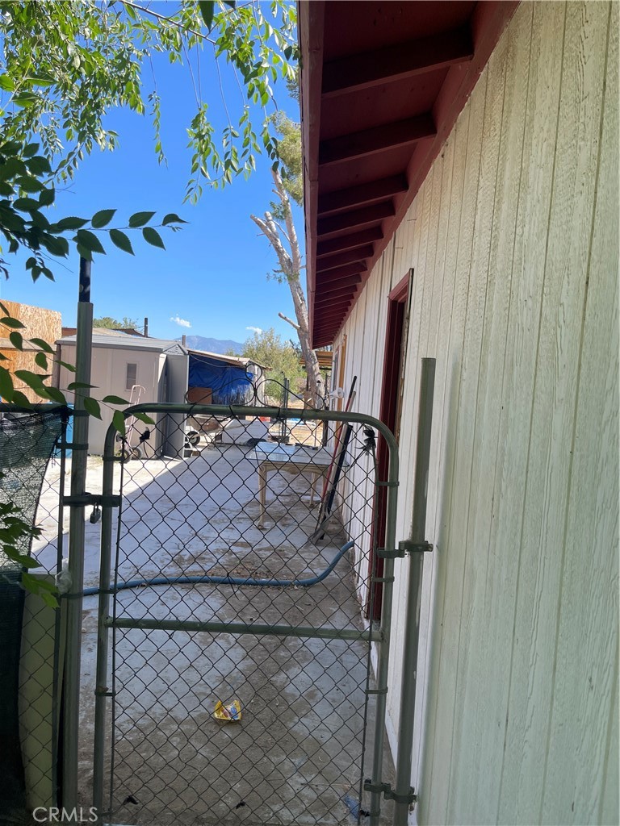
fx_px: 597
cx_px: 310
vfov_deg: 69.4
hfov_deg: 54.9
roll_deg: -4.3
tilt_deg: -3.1
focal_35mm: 25
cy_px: 413
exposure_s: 1/1188
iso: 32
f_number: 1.6
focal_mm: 5.1
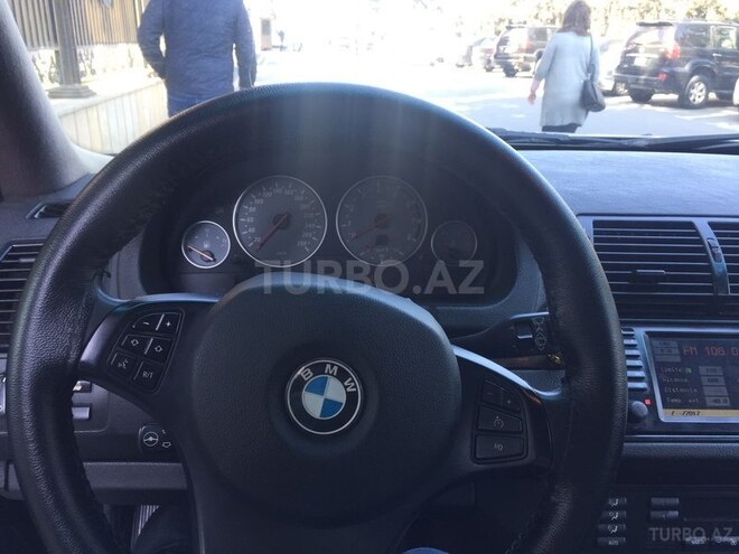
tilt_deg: -20.5
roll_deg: -1.5
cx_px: 370
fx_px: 619
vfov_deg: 48.2
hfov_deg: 61.7
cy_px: 277
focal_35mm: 29
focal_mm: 4.15
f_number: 2.2
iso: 32
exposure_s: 1/50
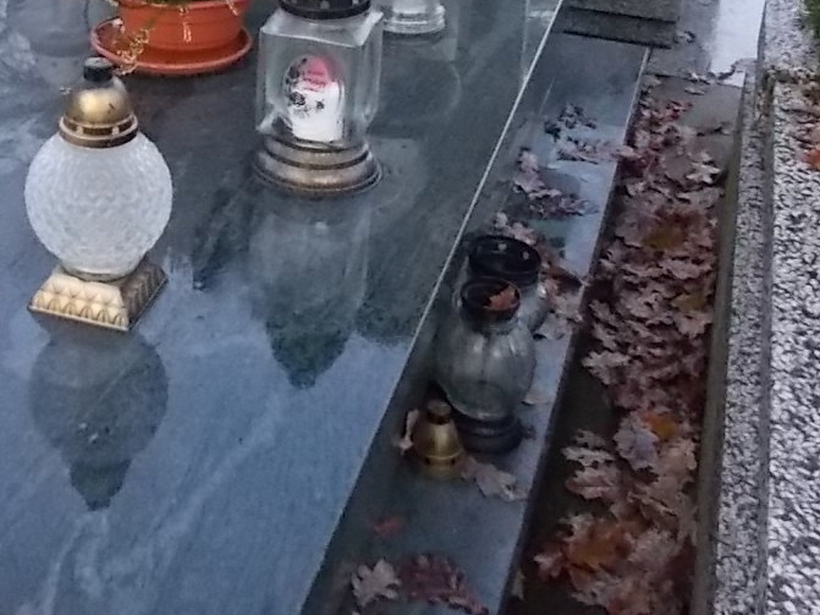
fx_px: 1468
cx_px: 117
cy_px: -43
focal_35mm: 62
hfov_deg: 30.1
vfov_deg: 22.5
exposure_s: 1/80
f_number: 8
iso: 400
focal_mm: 4.6
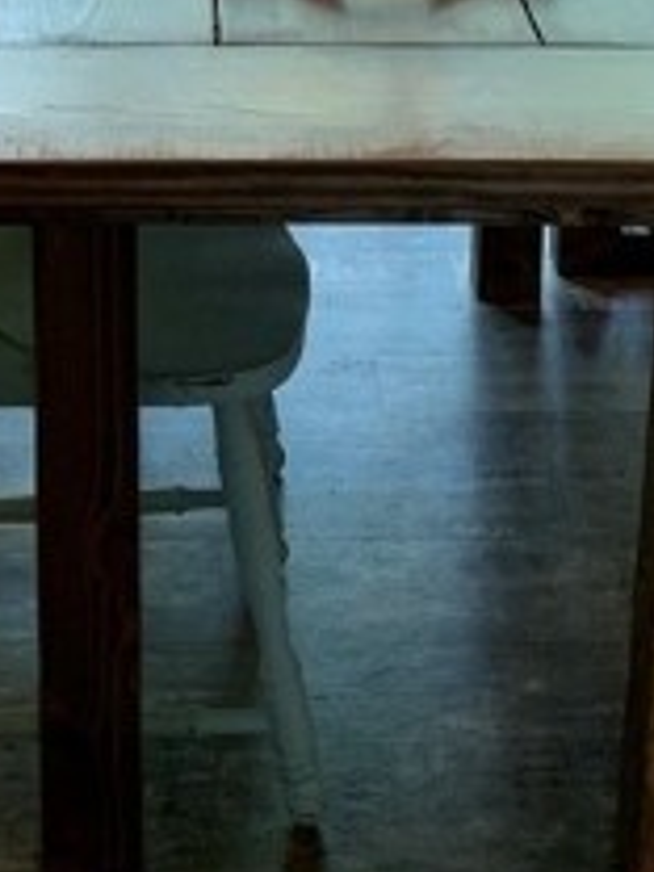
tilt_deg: -10.3
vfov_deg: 18.9
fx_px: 2418
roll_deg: -0.3
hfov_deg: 15.4
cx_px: 222
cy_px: -277
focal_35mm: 96
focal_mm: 4.25
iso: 100
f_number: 1.8
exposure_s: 1/120
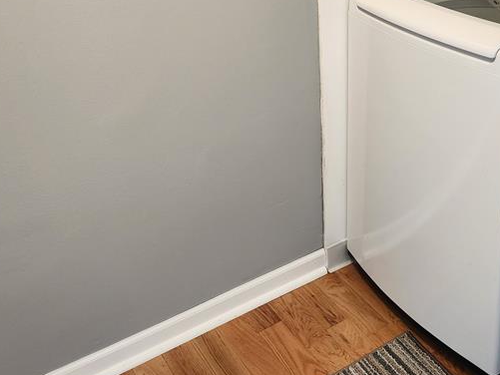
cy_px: 18
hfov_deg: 39.2
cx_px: 384
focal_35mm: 47
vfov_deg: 29.3
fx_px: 679
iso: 320
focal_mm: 6.4
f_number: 1.8
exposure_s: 1/120
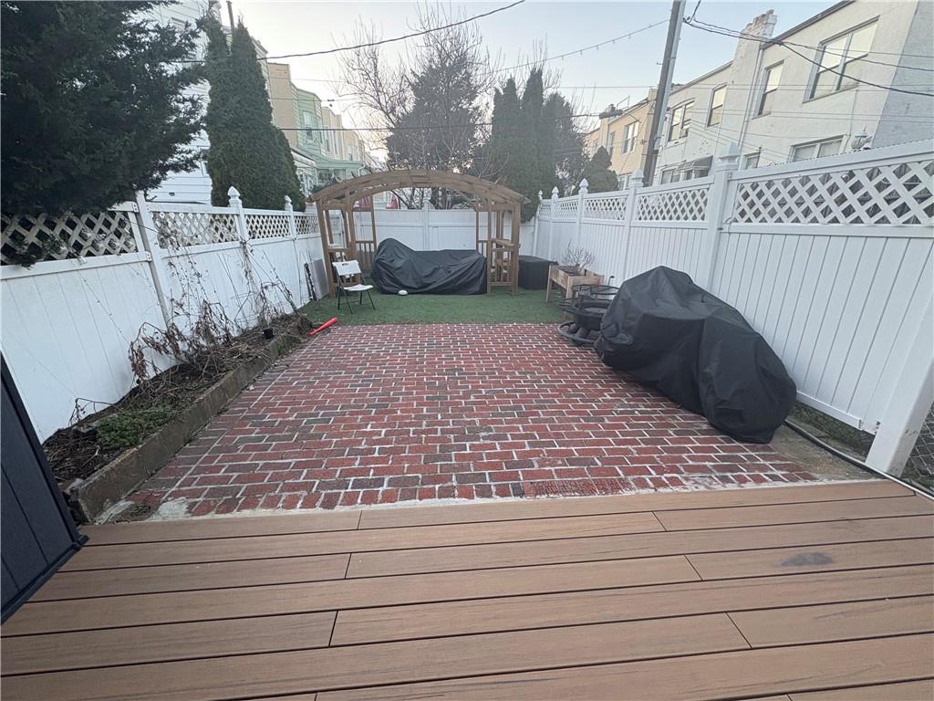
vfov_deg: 85.7
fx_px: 378
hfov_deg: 102.1
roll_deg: -0.5
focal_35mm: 14
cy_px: 350
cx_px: 467
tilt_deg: -19.3
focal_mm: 2.22
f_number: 2.2
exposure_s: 1/88
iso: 200
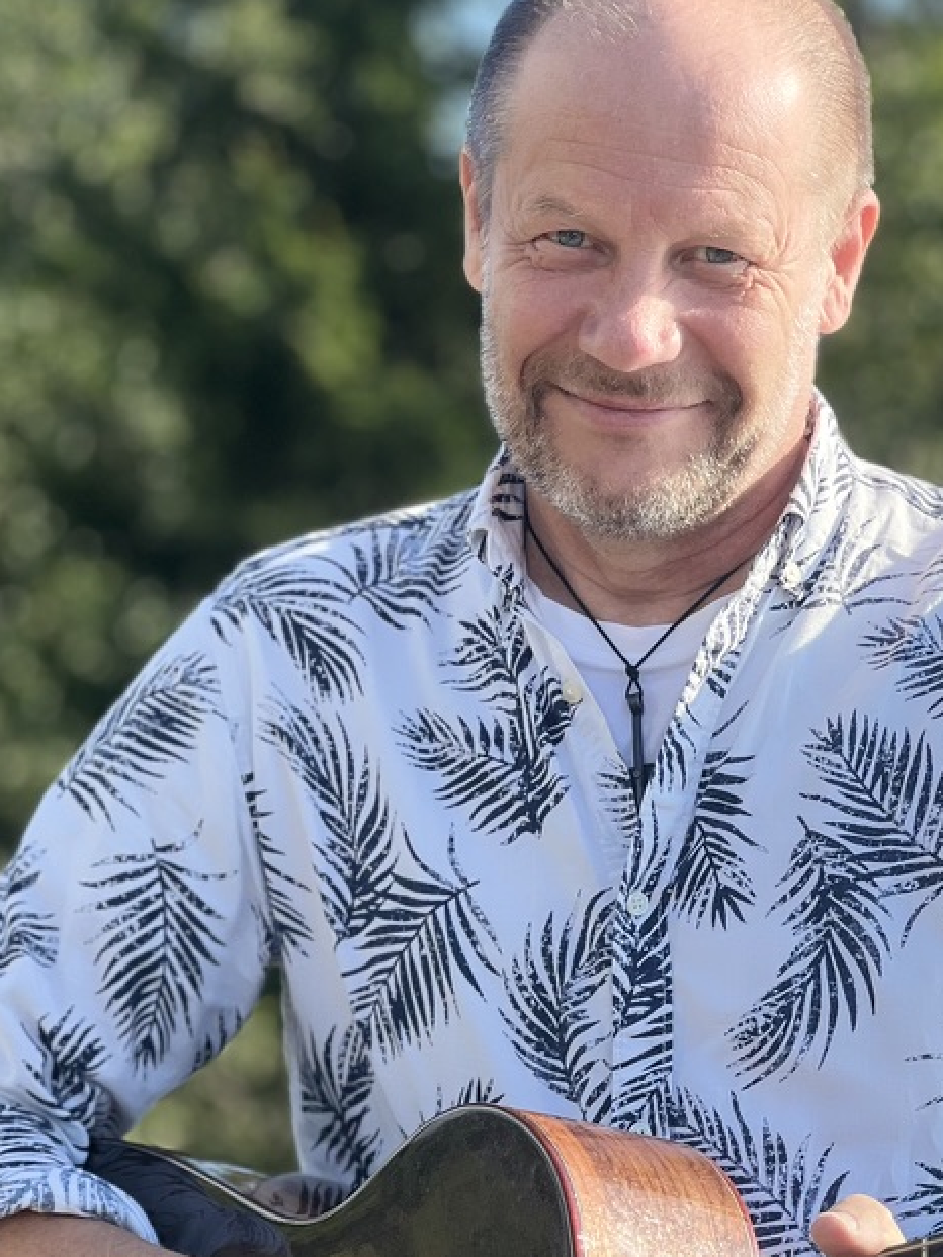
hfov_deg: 11.7
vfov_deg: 15.5
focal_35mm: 127
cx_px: 595
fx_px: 4611
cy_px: 866
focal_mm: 9
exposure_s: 1/357
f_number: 2.8
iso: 32
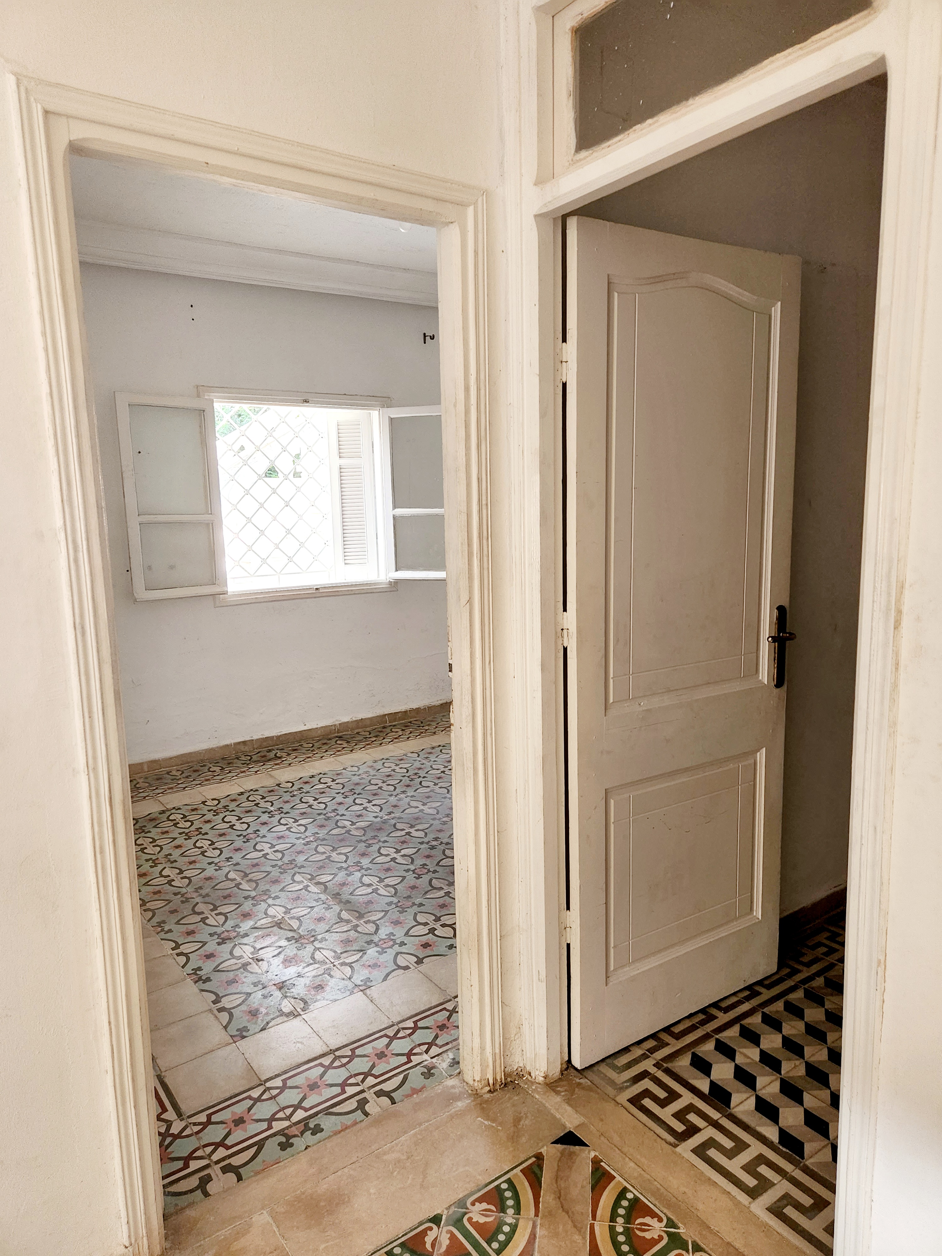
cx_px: 471
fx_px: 835
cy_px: 628
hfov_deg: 58.9
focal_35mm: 23
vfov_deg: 73.9
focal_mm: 5.4
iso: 160
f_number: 1.8
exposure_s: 1/182
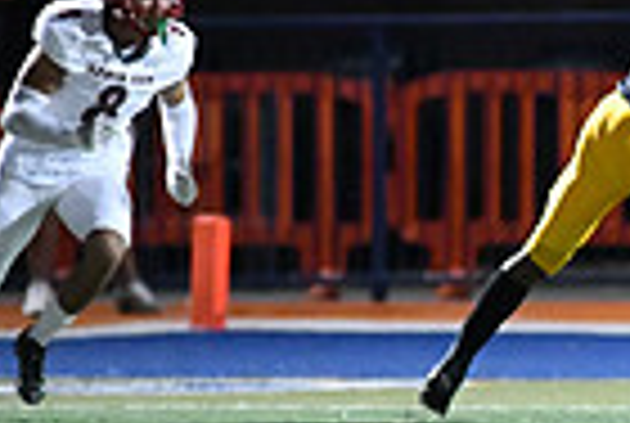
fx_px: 21746
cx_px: 1076
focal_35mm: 1240
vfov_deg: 1.1
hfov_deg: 1.7
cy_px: 331
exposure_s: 1/1250
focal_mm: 300
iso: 9000
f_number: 2.8
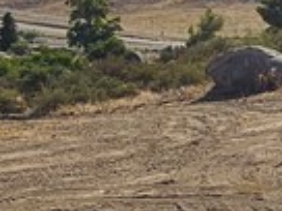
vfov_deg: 15.1
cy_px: 137
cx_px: 317
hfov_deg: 19.1
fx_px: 798
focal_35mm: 98
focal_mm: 2.2
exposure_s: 1/4279
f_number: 2.2
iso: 50
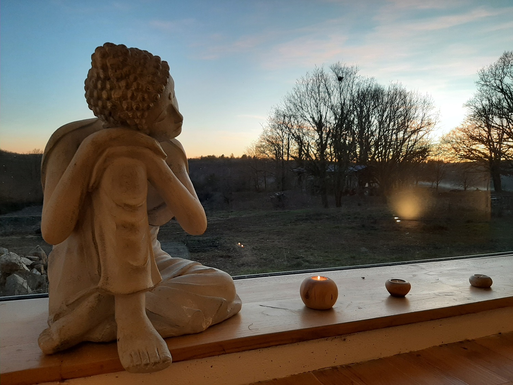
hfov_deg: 67.3
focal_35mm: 26
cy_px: 192
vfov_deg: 53.1
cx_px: 256
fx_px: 385
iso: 64
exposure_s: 1/50
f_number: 1.7
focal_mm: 3.93
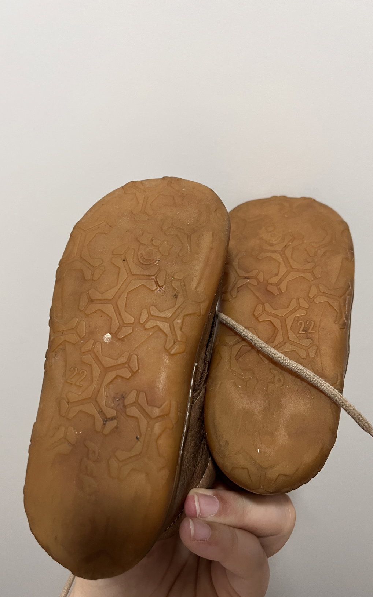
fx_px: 455
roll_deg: +8.6
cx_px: 192
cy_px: 295
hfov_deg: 44.5
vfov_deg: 66.5
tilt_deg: -36.8
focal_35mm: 28
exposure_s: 1/50
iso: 160
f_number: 1.6
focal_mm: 5.1
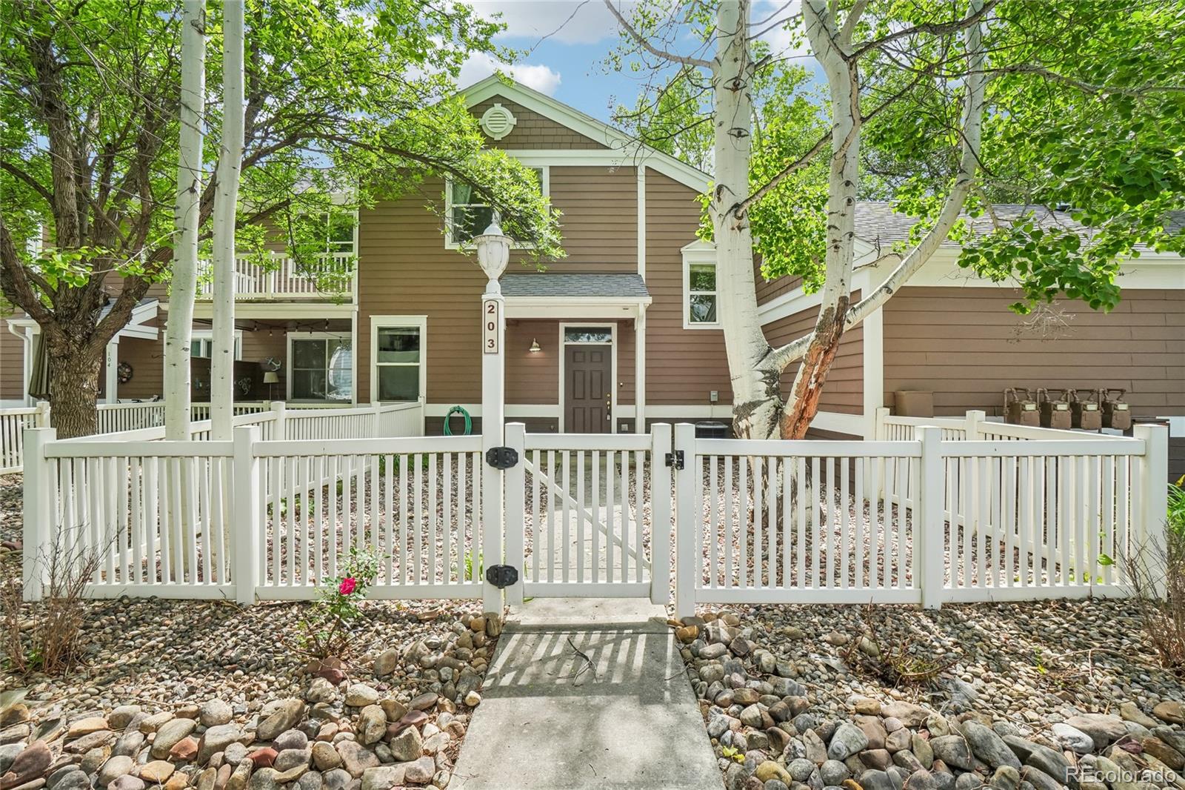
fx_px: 494
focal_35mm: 15
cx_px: 592
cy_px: 395
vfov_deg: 77.3
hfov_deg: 100.4
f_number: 8
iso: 400
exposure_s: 1/320
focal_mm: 10
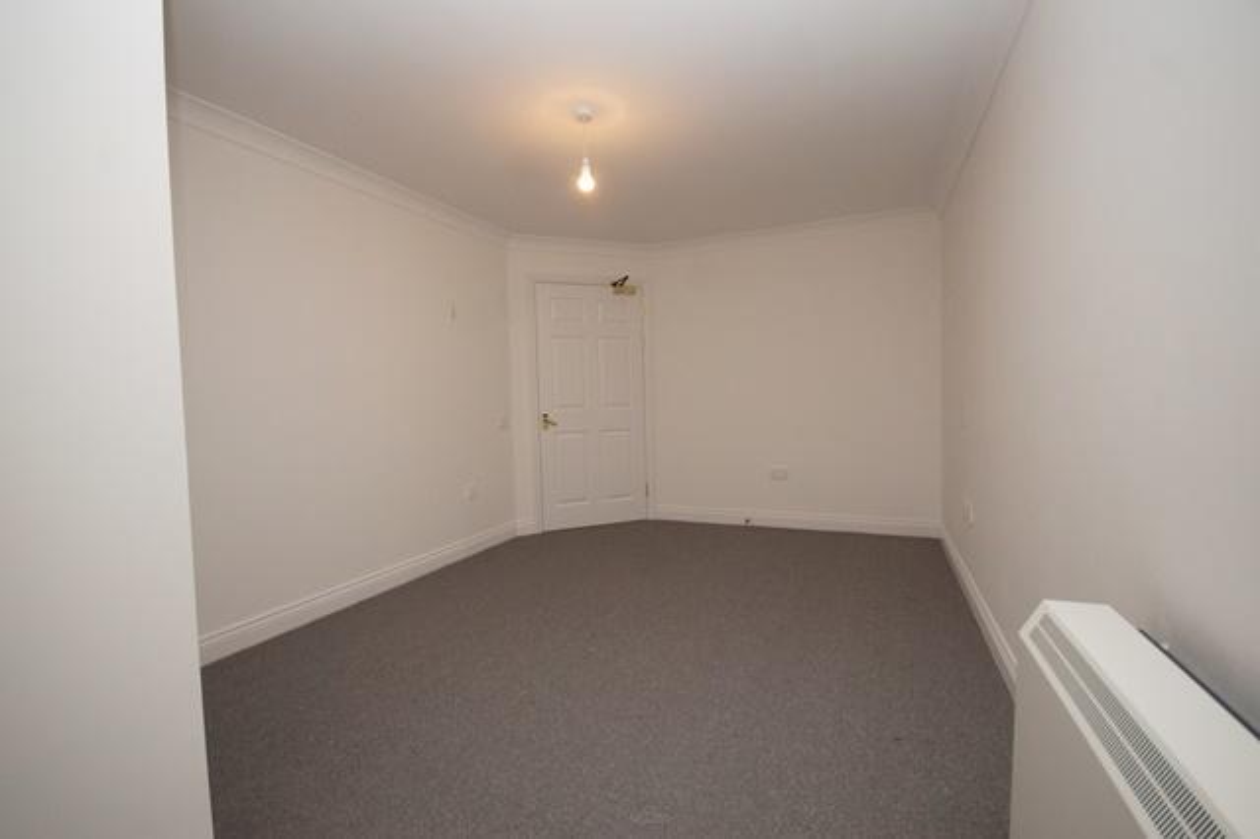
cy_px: 420
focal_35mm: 15
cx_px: 630
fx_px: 525
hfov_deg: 100.4
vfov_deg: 77.3
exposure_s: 1/60
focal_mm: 10
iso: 800
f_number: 5
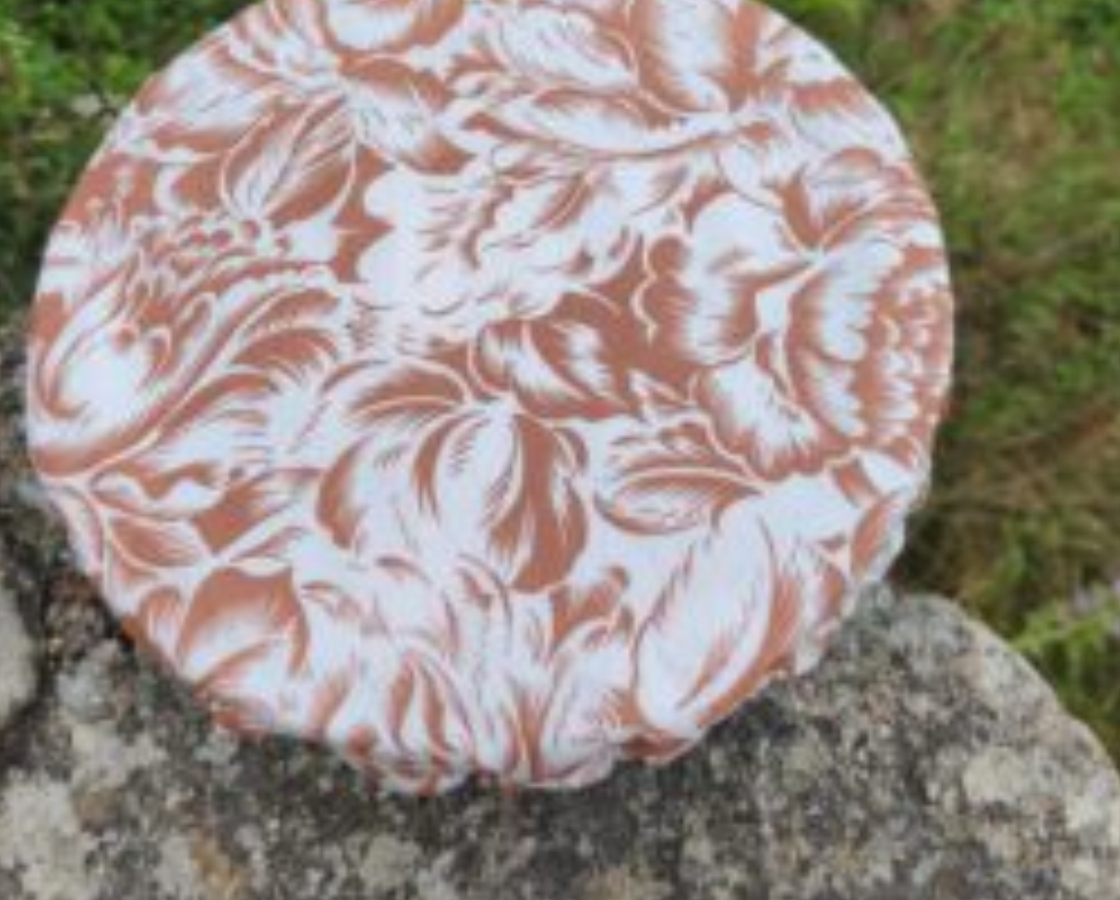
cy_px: 184
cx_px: 508
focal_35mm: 36
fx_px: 1195
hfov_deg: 50.1
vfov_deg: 39.7
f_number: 1.65
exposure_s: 1/631
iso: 50
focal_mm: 6.18
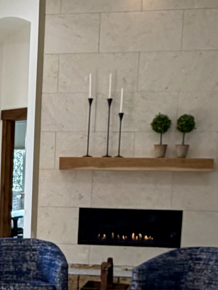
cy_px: 246
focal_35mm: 71
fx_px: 596
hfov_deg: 19.2
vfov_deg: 26.7
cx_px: -64
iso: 125
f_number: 2.2
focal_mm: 2.22
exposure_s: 1/120
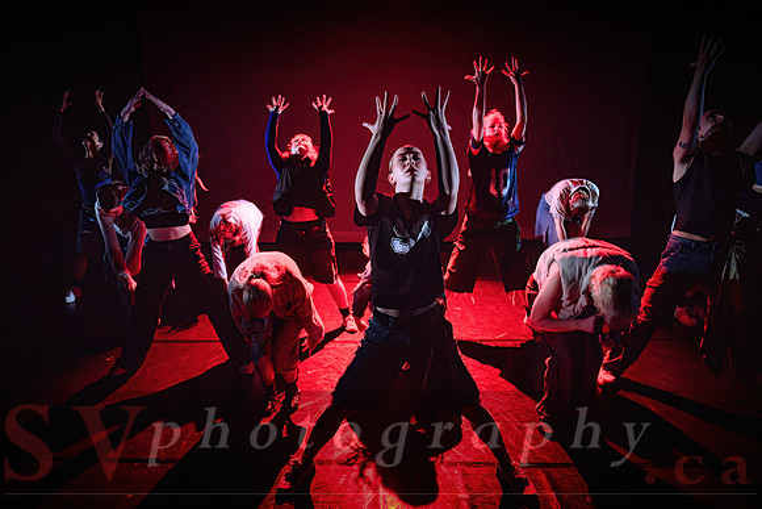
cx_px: 332
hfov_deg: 67.0
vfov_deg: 47.7
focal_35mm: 27
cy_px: 287
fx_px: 573
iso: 6400
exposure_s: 1/300
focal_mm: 24
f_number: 2.8
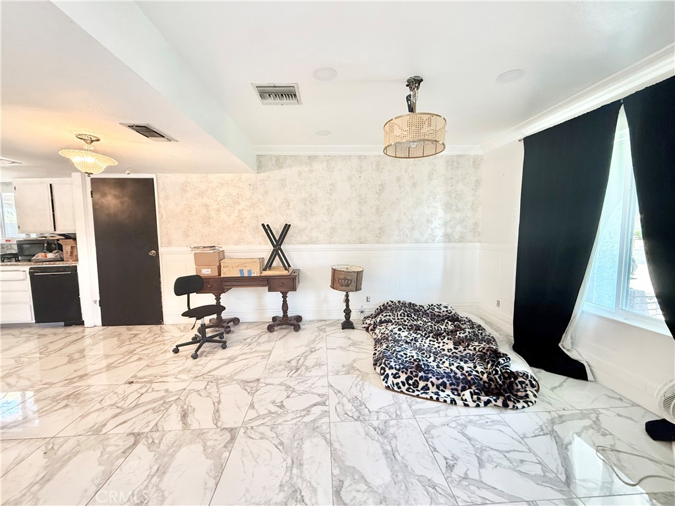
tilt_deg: -5.2
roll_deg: +0.6
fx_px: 273
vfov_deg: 85.7
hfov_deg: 102.1
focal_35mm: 14
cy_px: 253
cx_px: 338
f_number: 2.2
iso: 320
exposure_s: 1/60
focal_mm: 2.22
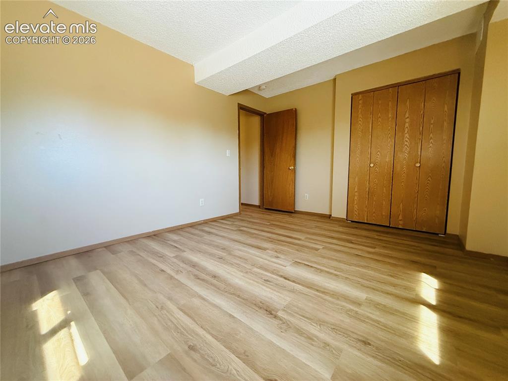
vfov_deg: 85.6
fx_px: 205
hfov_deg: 102.1
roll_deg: +0.3
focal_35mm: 14
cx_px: 254
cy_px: 190
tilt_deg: -5.2
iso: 640
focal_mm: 2.22
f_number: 2.2
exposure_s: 1/60
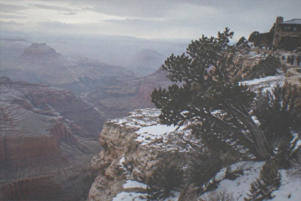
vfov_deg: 19.4
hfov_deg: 28.9
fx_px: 585
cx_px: 150
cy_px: 100
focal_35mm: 70
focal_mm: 70
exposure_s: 1/125
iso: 320
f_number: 11
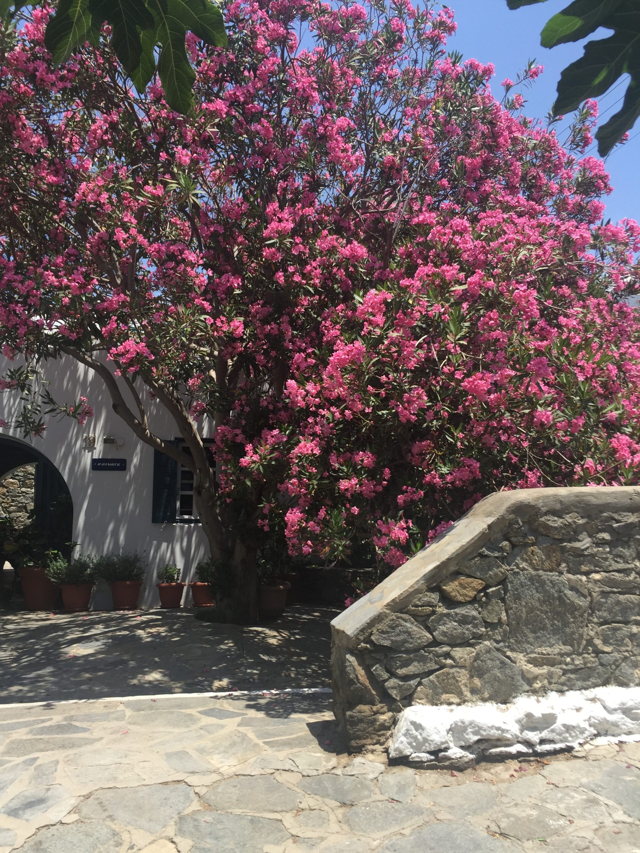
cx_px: 320
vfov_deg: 61.7
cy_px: 426
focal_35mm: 29
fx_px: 715
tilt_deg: +6.3
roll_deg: -0.5
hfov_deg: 48.2
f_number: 2.2
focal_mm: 4.15
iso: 32
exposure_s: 1/1199
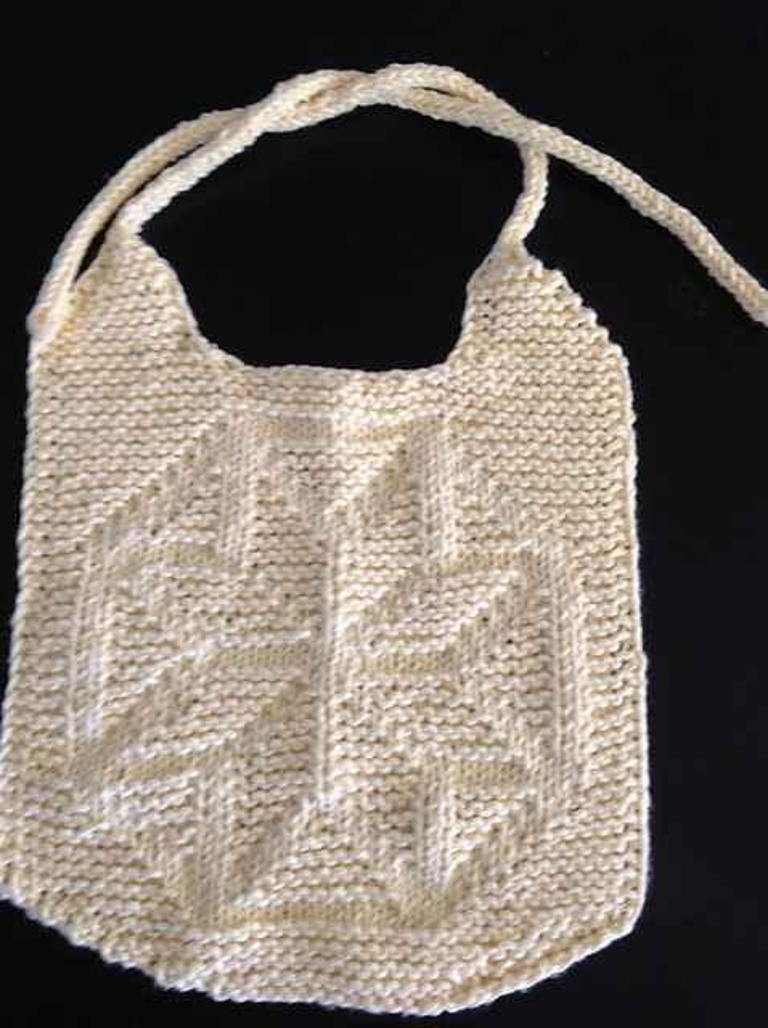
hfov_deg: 40.6
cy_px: 514
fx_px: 1038
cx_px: 384
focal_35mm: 35
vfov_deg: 52.7
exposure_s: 1/15
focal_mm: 4.28
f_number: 2.4
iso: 100
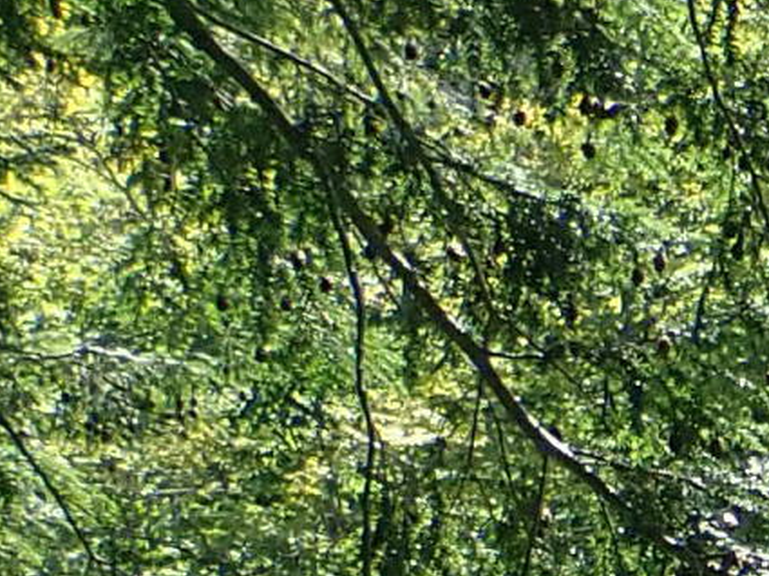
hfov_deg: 5.6
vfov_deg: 4.5
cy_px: 1185
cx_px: 2580
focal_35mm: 325
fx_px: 7214
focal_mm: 8.41
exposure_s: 1/200
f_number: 4.5
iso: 100
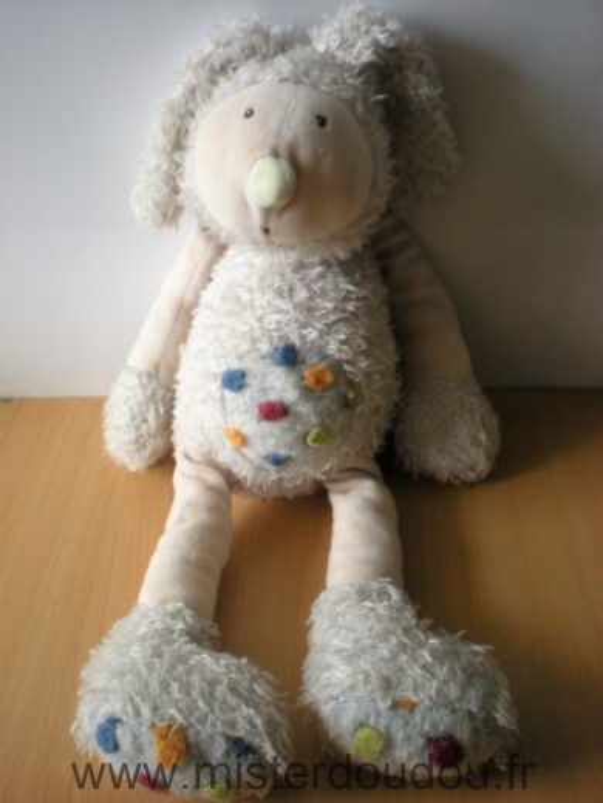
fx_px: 883
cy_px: 402
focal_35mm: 38
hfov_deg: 37.7
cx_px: 302
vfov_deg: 49.0
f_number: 3.1
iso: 200
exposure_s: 1/15.8
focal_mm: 6.3
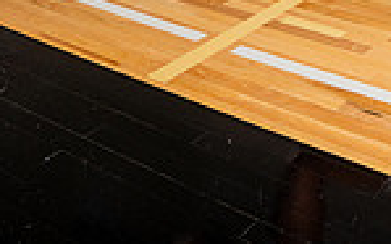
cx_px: 199
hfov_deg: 27.9
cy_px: -323
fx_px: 788
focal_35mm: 74
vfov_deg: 13.5
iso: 640
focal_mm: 24
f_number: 7.1
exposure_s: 1/200
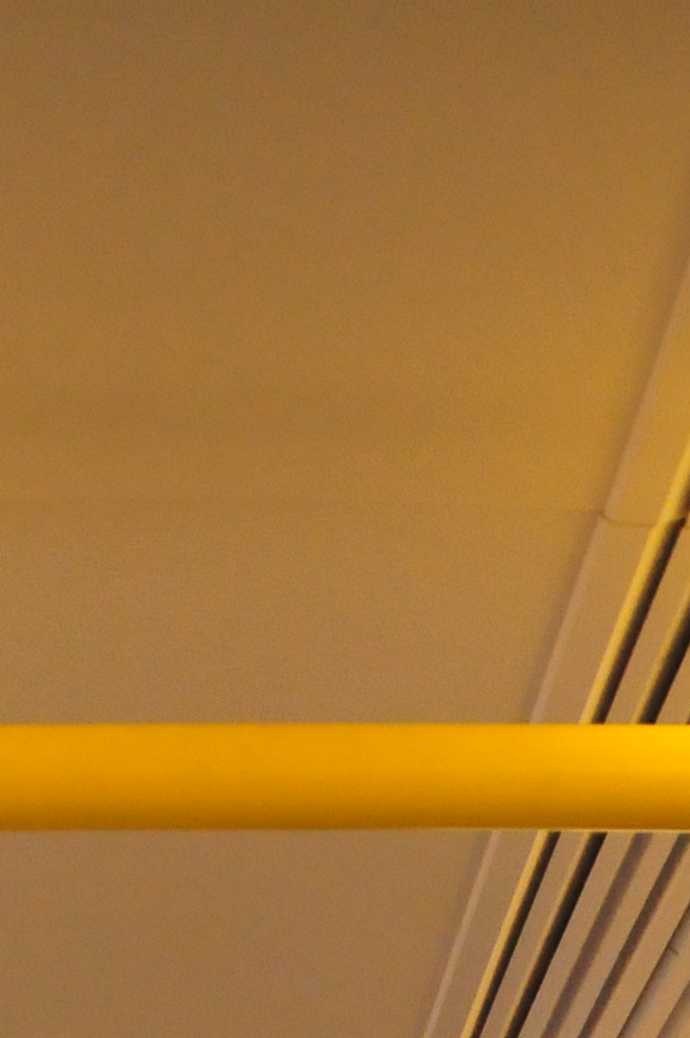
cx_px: 98
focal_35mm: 118
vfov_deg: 13.9
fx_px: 3399
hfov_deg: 11.5
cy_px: 2258
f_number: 4
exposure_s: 1/60
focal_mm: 18
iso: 1250
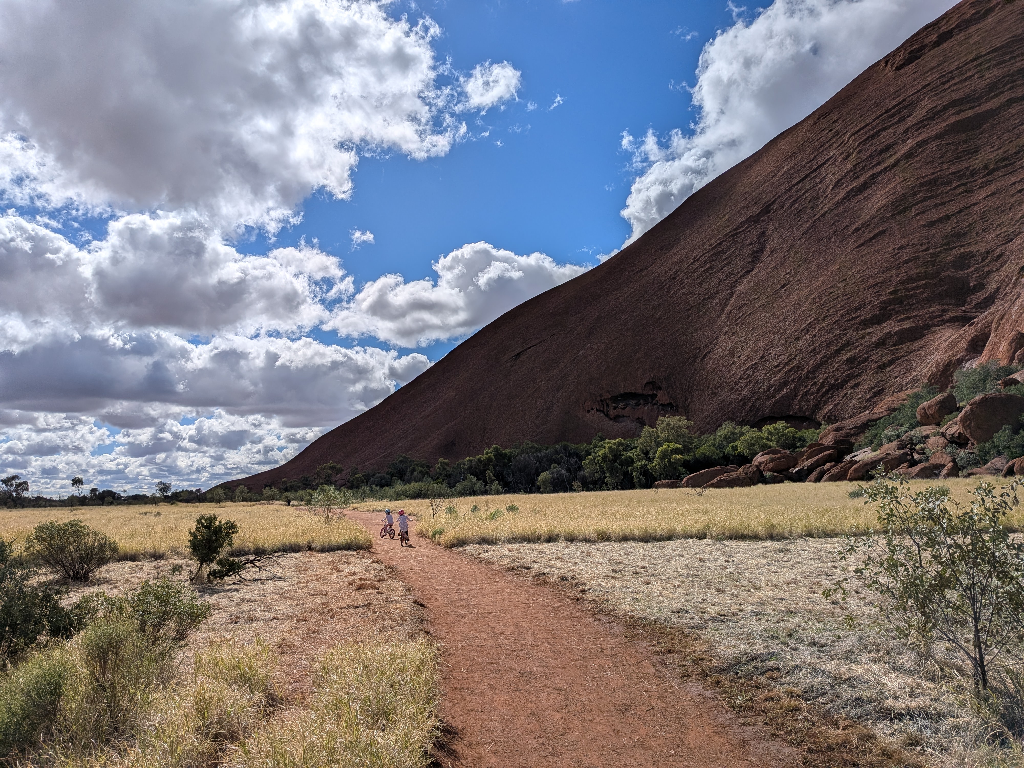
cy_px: 384
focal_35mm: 24
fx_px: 710
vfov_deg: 56.8
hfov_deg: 71.6
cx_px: 512
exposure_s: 1/7042
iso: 28
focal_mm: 4.53
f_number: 1.7
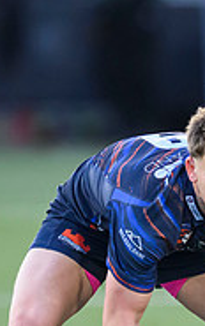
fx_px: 18711
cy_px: 208
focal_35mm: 2098
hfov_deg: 0.6
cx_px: 316
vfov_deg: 1.0
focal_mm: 560
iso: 5000
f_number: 4
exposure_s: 1/1000
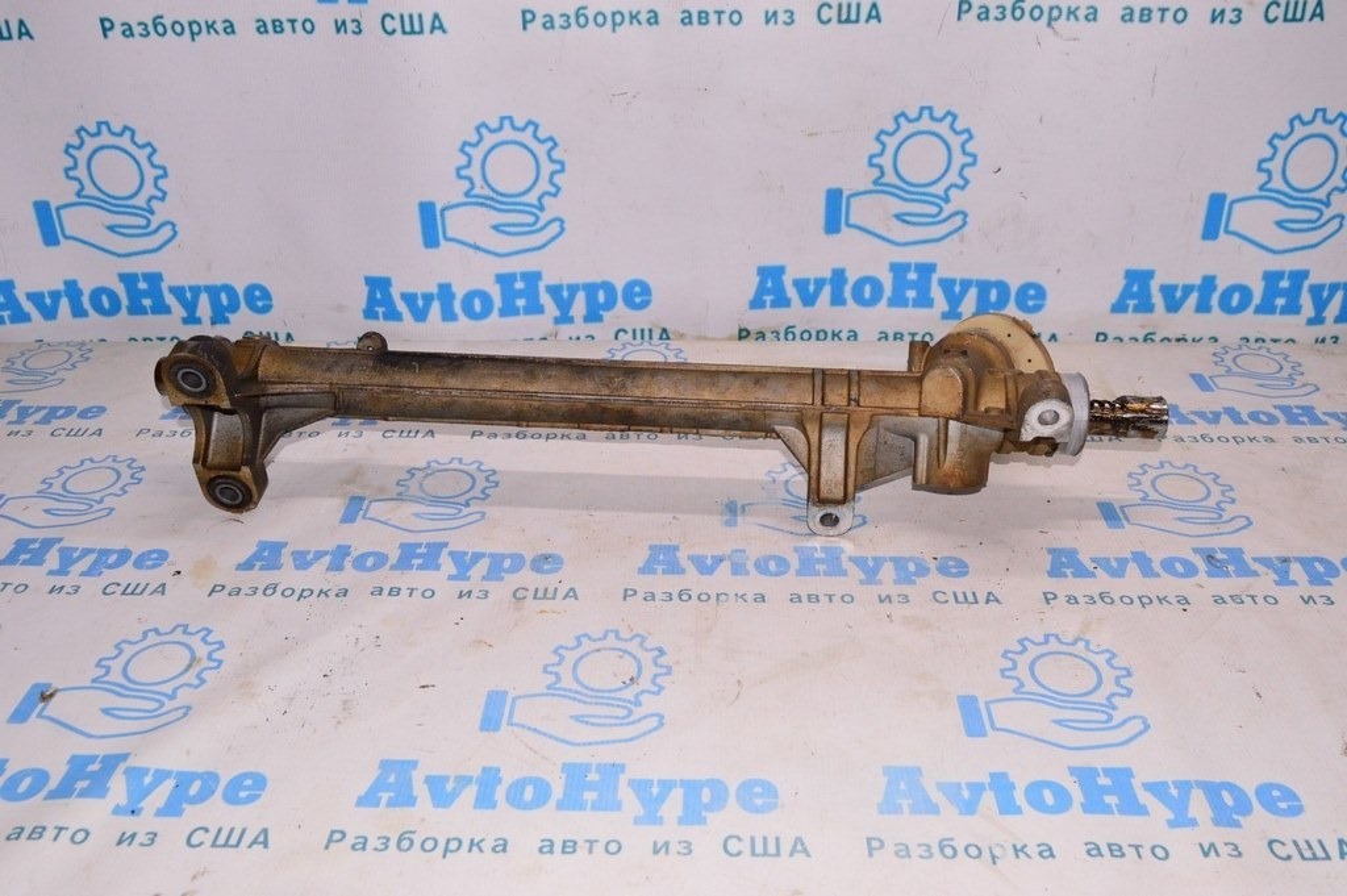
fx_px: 1234
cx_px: 674
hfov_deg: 57.3
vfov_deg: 39.9
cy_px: 448
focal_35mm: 33
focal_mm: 22
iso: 1600
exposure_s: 1/200
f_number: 8
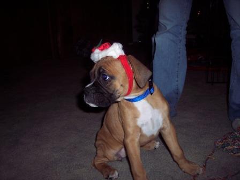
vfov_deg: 36.8
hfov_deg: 47.9
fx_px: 270
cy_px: 90
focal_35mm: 39
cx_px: 120
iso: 100
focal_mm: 8
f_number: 2.8
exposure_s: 1/60
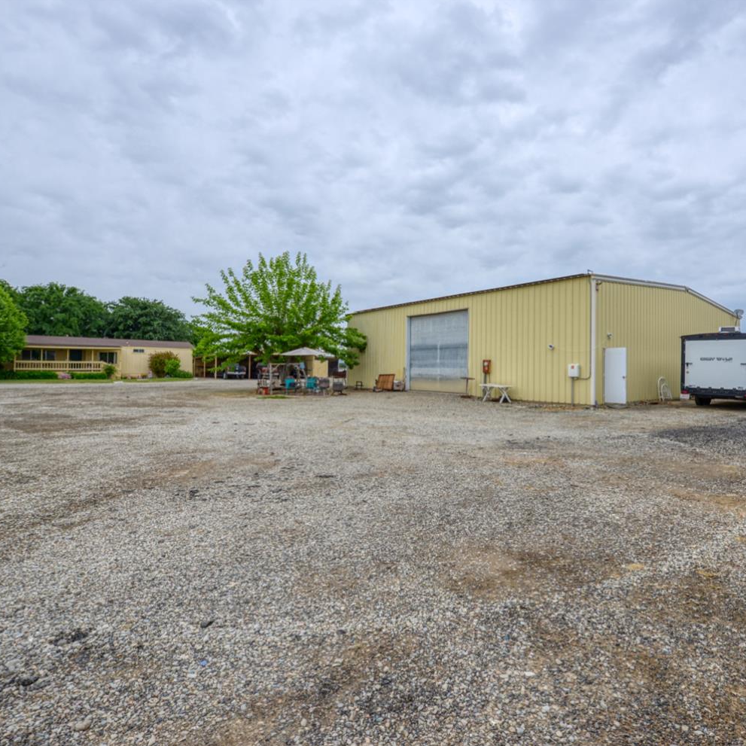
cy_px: 372
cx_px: 437
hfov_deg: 80.0
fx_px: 439
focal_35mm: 18
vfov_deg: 80.7
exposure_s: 1/320
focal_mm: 14
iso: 400
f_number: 10
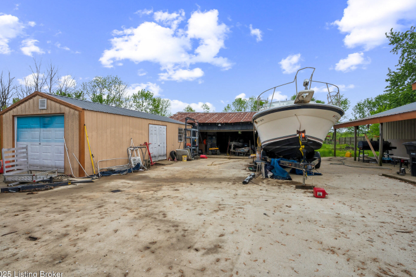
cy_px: 141
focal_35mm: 18
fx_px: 208
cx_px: 206
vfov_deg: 67.4
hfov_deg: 90.0
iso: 100
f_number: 11
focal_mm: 17
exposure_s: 1/50
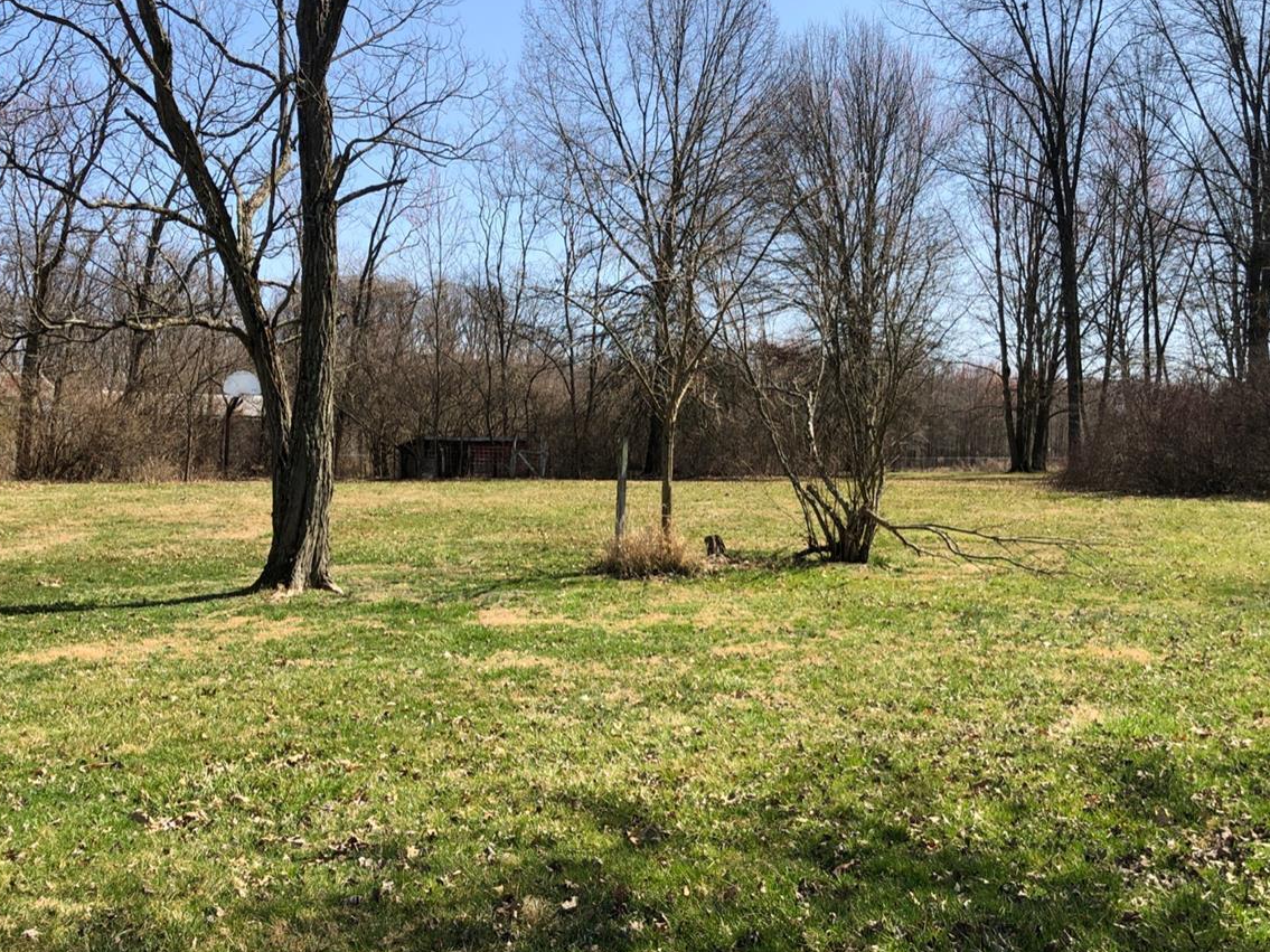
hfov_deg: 50.0
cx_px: 715
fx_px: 1357
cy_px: 492
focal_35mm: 37
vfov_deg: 38.7
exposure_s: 1/1230
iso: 20
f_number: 1.8
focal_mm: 3.99
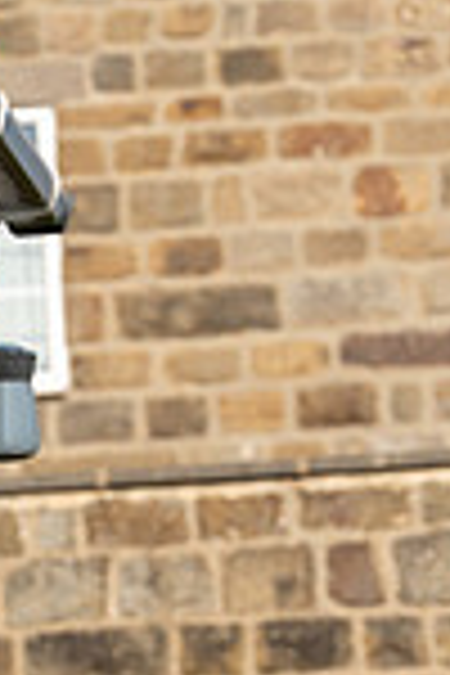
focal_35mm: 440
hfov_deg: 3.1
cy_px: 936
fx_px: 8249
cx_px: -112
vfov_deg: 4.7
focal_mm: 147
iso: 125
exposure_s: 1/400
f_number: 6.3
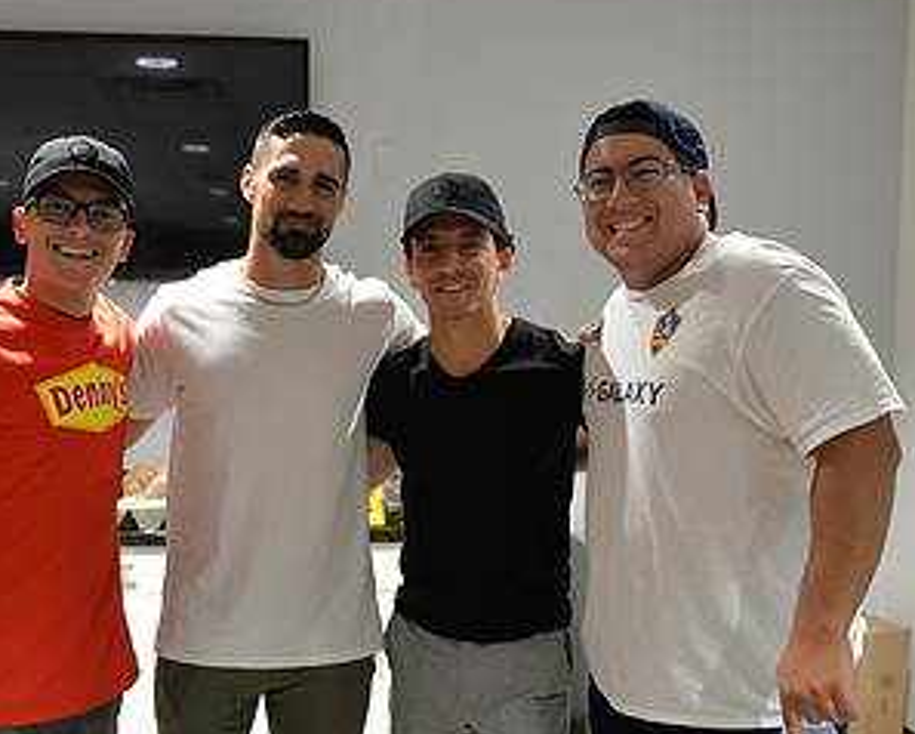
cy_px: 452
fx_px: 1192
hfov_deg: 41.9
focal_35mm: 44
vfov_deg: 34.0
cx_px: 388
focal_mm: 24
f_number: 2.8
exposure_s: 1/50
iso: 800
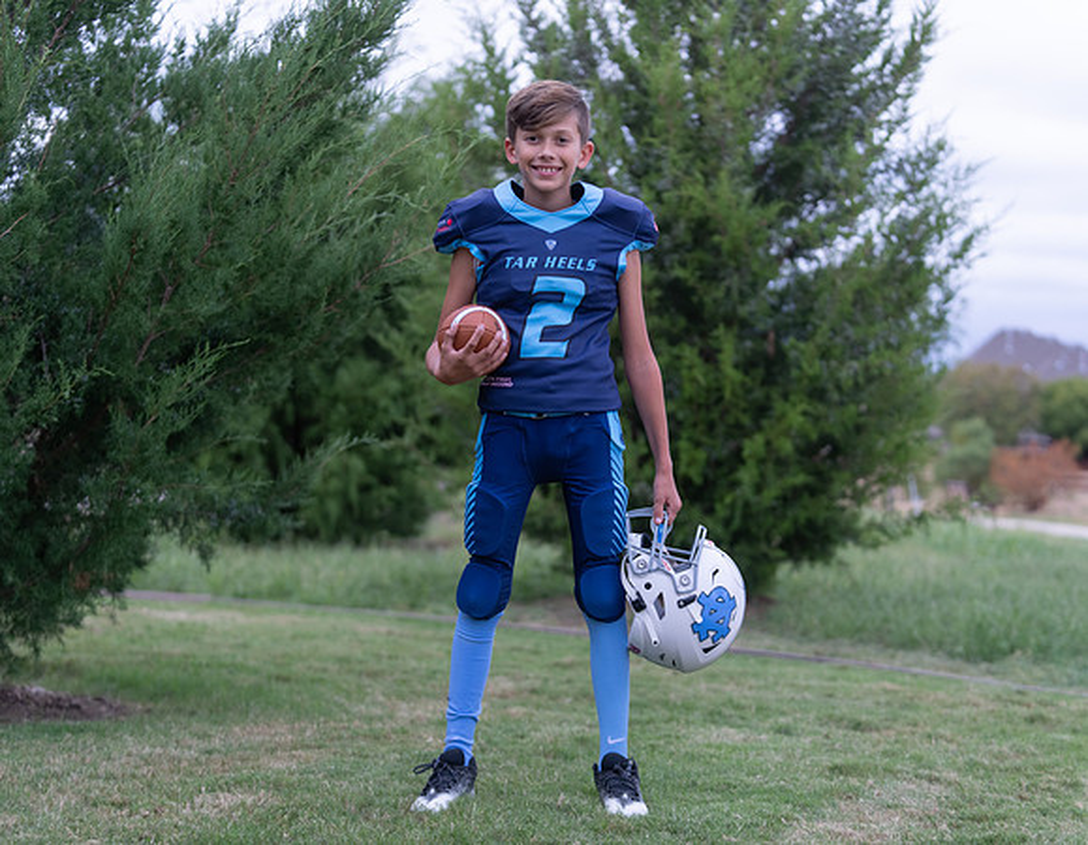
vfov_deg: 19.2
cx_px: 563
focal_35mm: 78
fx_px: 2499
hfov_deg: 24.6
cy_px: 427
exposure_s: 1/320
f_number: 2.8
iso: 500
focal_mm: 70
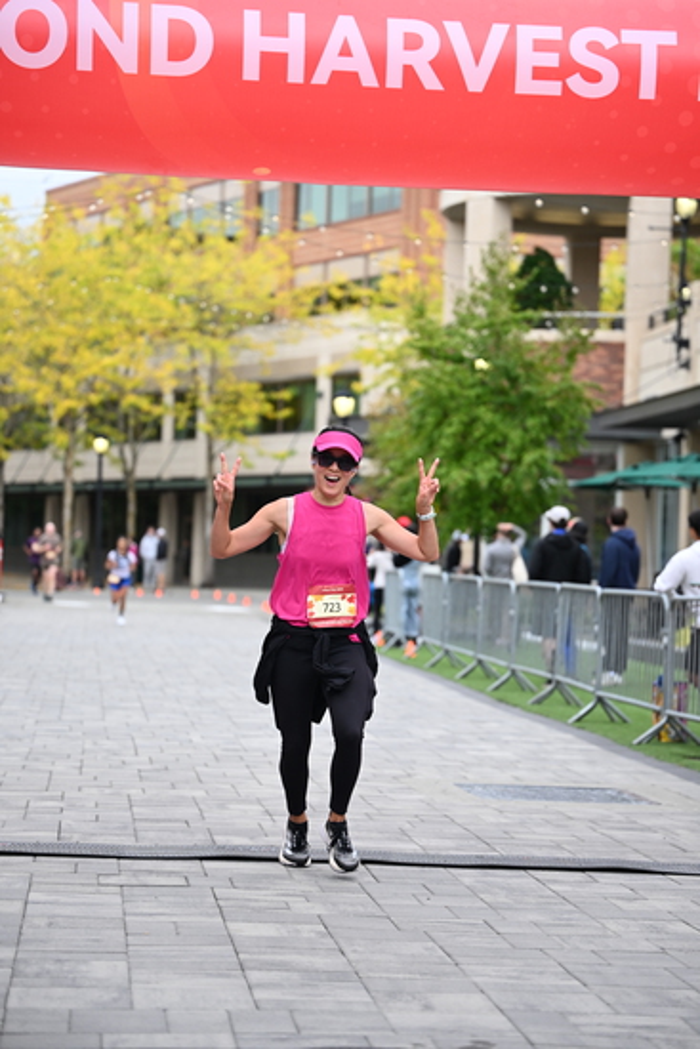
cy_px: 524
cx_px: 350
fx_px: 2536
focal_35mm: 87
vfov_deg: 23.4
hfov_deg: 15.7
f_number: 2.8
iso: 640
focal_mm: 87
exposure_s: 1/2000
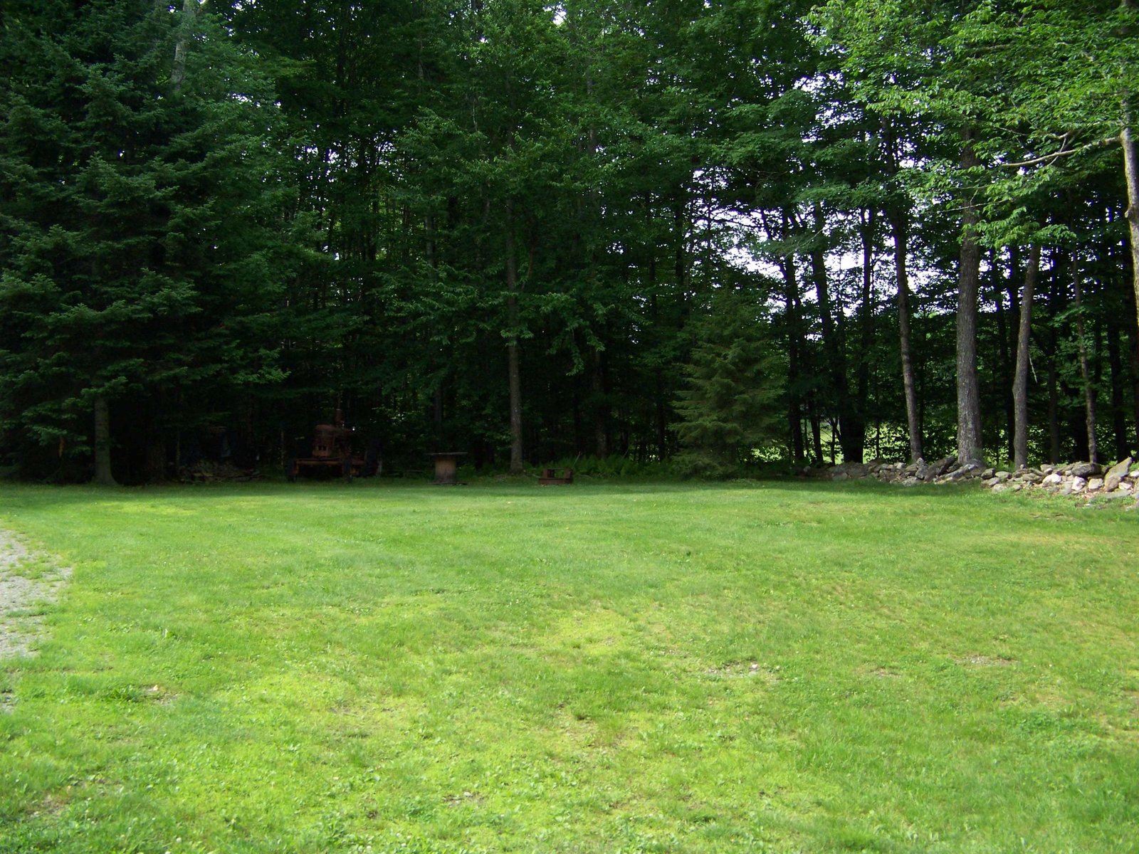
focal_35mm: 36
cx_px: 570
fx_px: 1185
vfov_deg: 39.7
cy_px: 427
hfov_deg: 51.4
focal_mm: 5.85
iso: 69
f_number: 2.8
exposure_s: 1/250
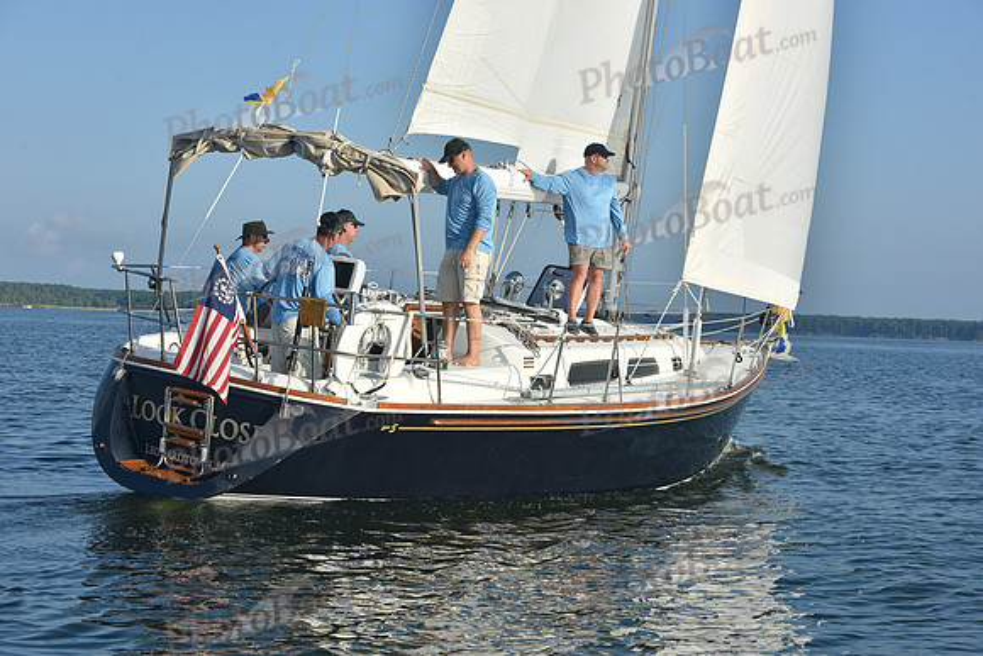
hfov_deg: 28.8
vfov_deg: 19.5
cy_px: 328
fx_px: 1912
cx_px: 492
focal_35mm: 70
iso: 320
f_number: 10
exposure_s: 1/800
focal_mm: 70
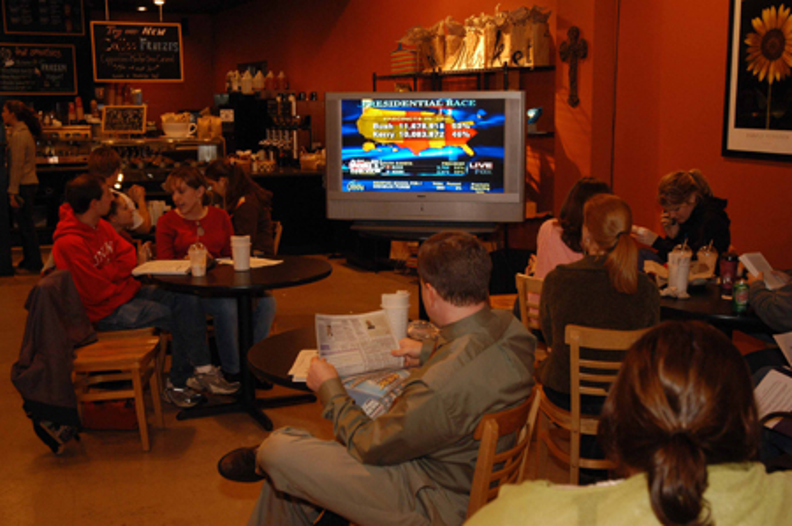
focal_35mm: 46
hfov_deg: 42.4
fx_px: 1022
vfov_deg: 28.9
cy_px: 263
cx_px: 396
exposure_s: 1/40
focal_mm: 31
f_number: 4.5
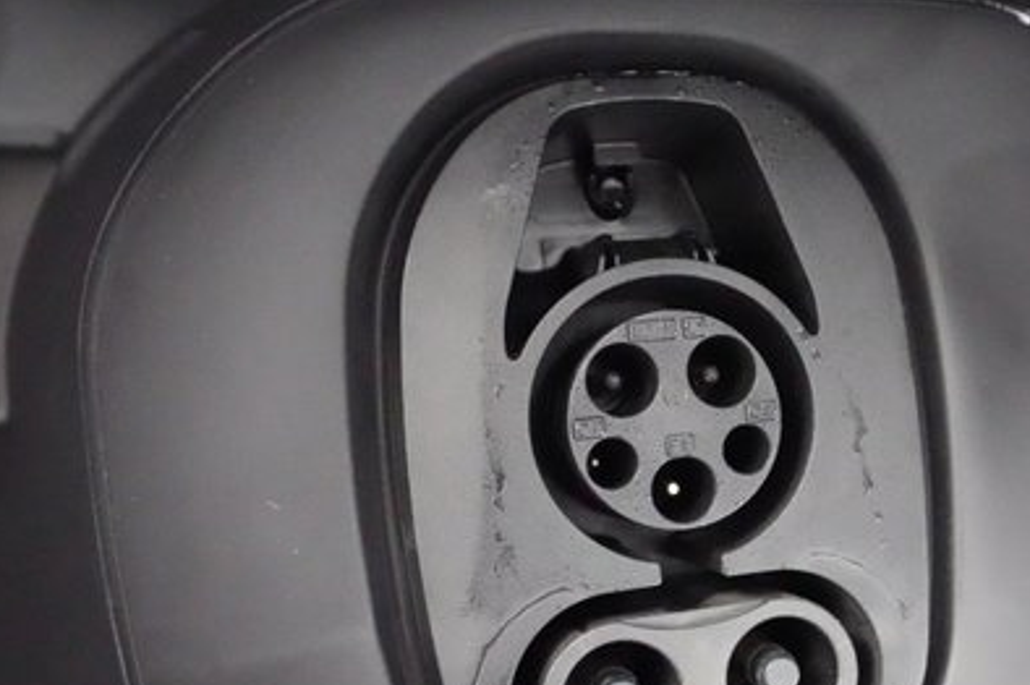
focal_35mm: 39
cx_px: 737
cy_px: 486
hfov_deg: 48.2
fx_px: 1115
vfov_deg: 33.7
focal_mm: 24
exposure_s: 1/80
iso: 40000
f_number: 5.6
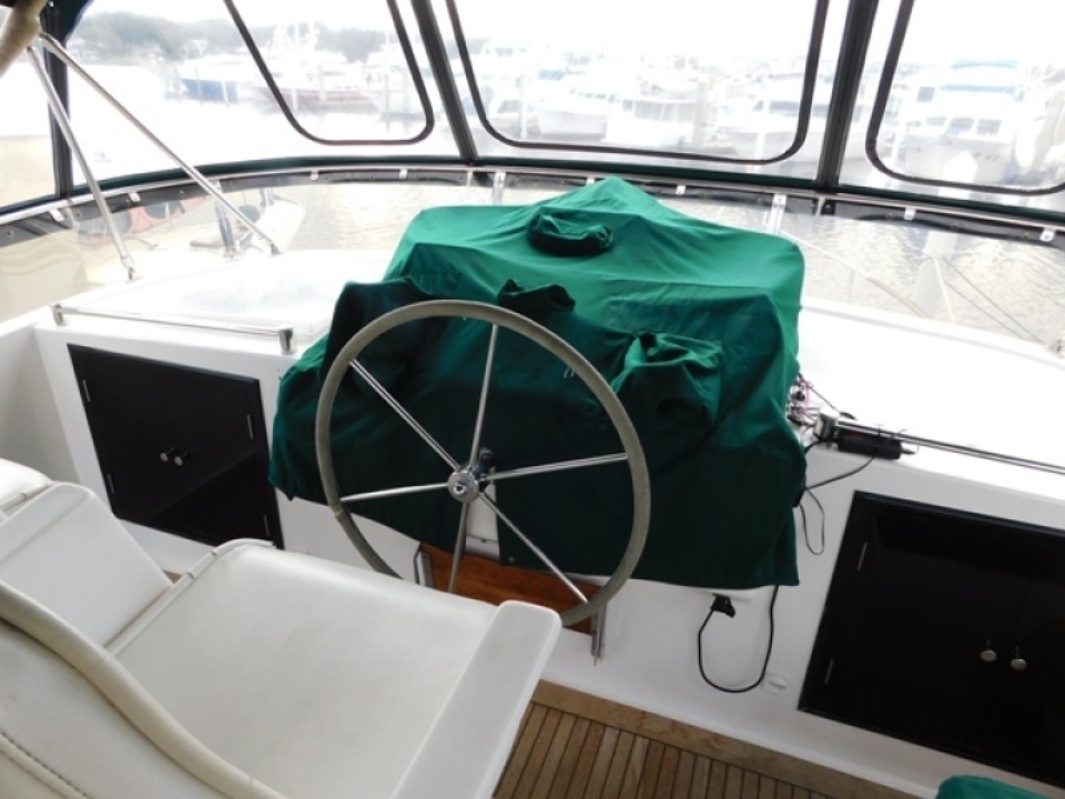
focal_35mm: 23
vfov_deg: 58.9
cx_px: 532
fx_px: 708
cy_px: 400
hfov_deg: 73.9
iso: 125
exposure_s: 1/250
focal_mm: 4
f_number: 3
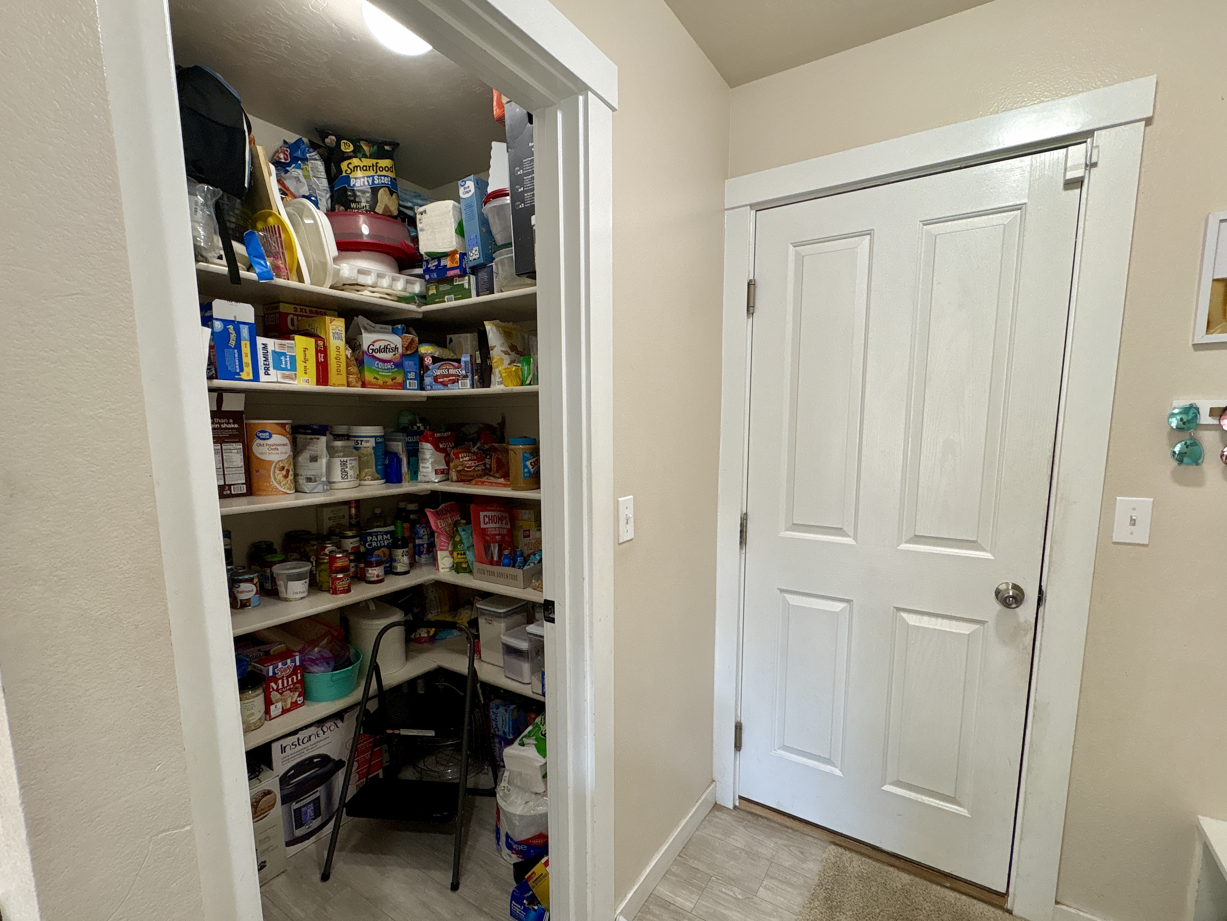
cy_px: 499
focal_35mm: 16
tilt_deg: -7.4
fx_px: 567
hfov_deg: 94.5
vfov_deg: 78.0
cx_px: 624
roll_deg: +0.1
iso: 200
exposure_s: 1/60
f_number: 2.2
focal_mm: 2.22
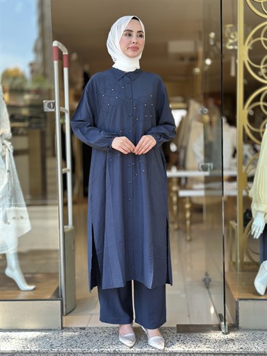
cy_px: 178
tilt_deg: -4.2
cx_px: 134
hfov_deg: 30.3
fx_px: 494
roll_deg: -0.1
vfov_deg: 39.7
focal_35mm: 48
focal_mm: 6.86
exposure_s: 1/179
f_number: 1.78
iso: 80
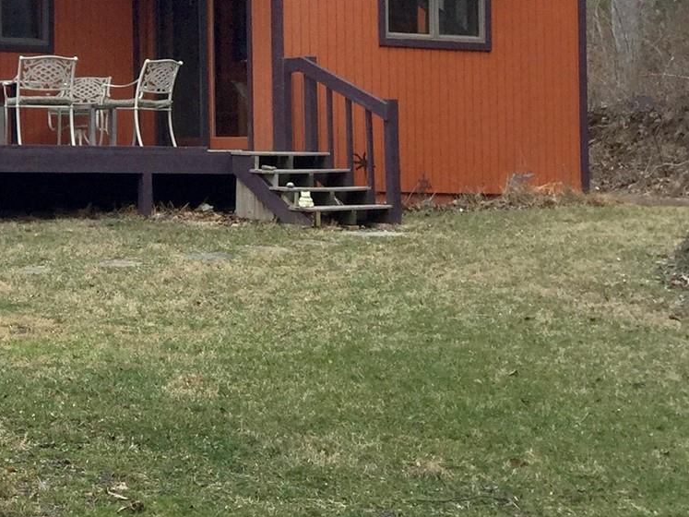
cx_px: -122
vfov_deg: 16.9
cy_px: -36
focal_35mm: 85
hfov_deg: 21.5
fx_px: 1692
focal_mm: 3.3
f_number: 2.4
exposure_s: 1/348
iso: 25
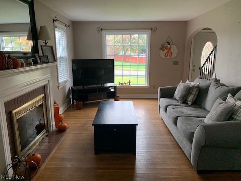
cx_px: 120
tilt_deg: -11.7
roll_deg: +0.2
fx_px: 181
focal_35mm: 26
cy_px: 90
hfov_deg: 67.3
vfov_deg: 53.1
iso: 250
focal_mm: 4.25
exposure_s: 1/60
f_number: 1.8
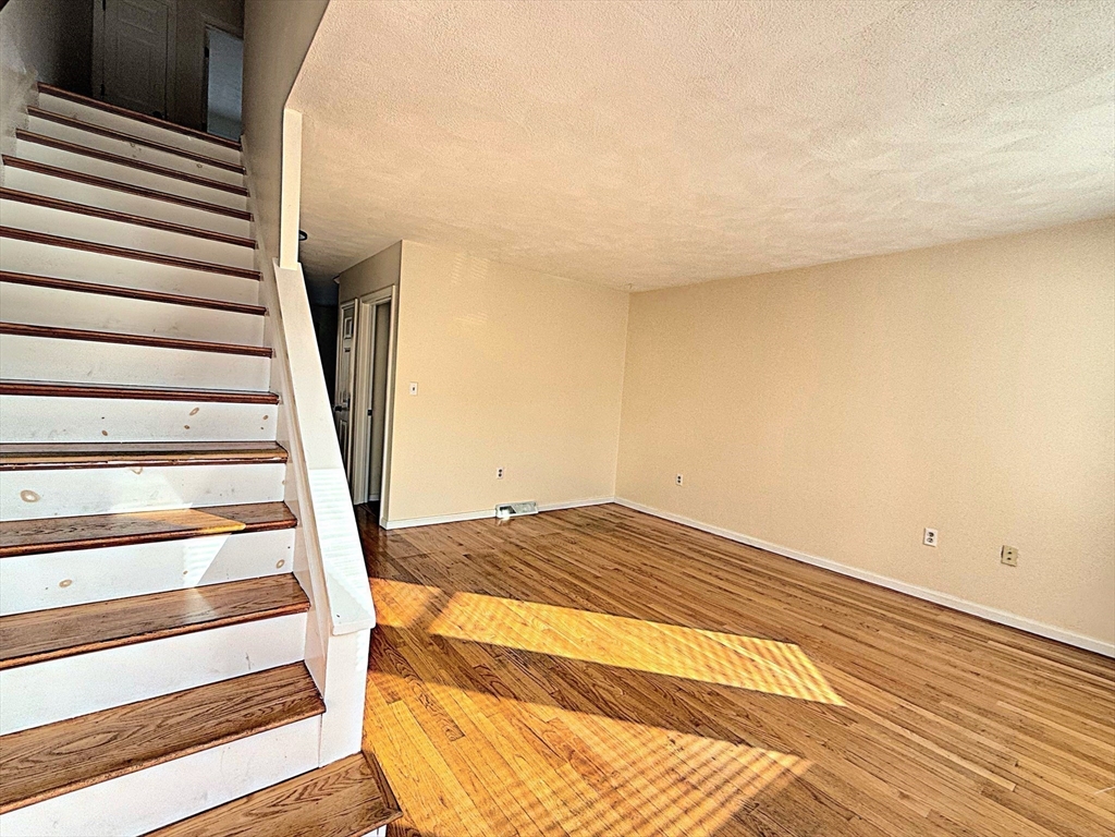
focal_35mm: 14
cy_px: 418
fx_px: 451
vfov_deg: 85.7
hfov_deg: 102.1
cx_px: 558
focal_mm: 2.22
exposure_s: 1/261
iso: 50
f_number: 2.2
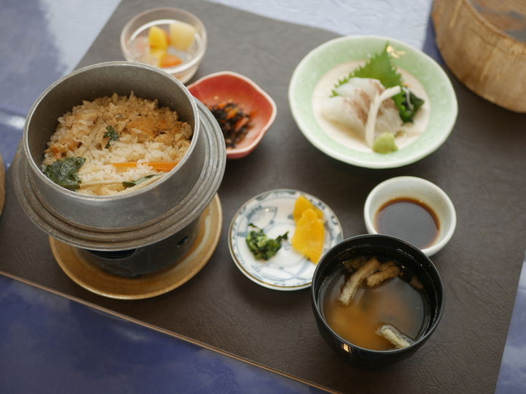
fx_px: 760
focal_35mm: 50
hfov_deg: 38.2
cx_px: 263
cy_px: 197
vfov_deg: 29.1
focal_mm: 25
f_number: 1.7
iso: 200
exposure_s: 1/160
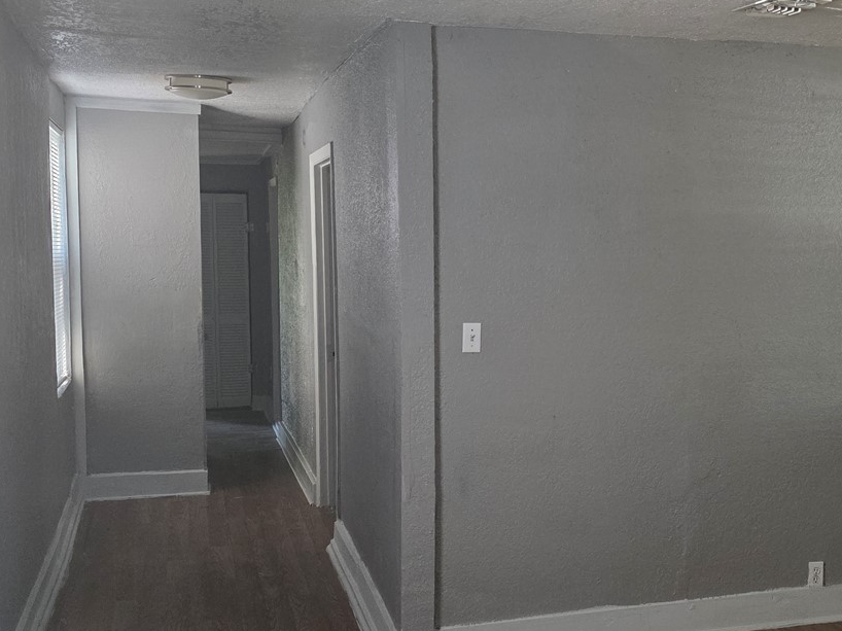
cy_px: 313
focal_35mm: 45
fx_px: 1094
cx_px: 577
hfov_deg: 41.4
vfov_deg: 32.2
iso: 250
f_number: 1.7
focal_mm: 6.3
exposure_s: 1/120
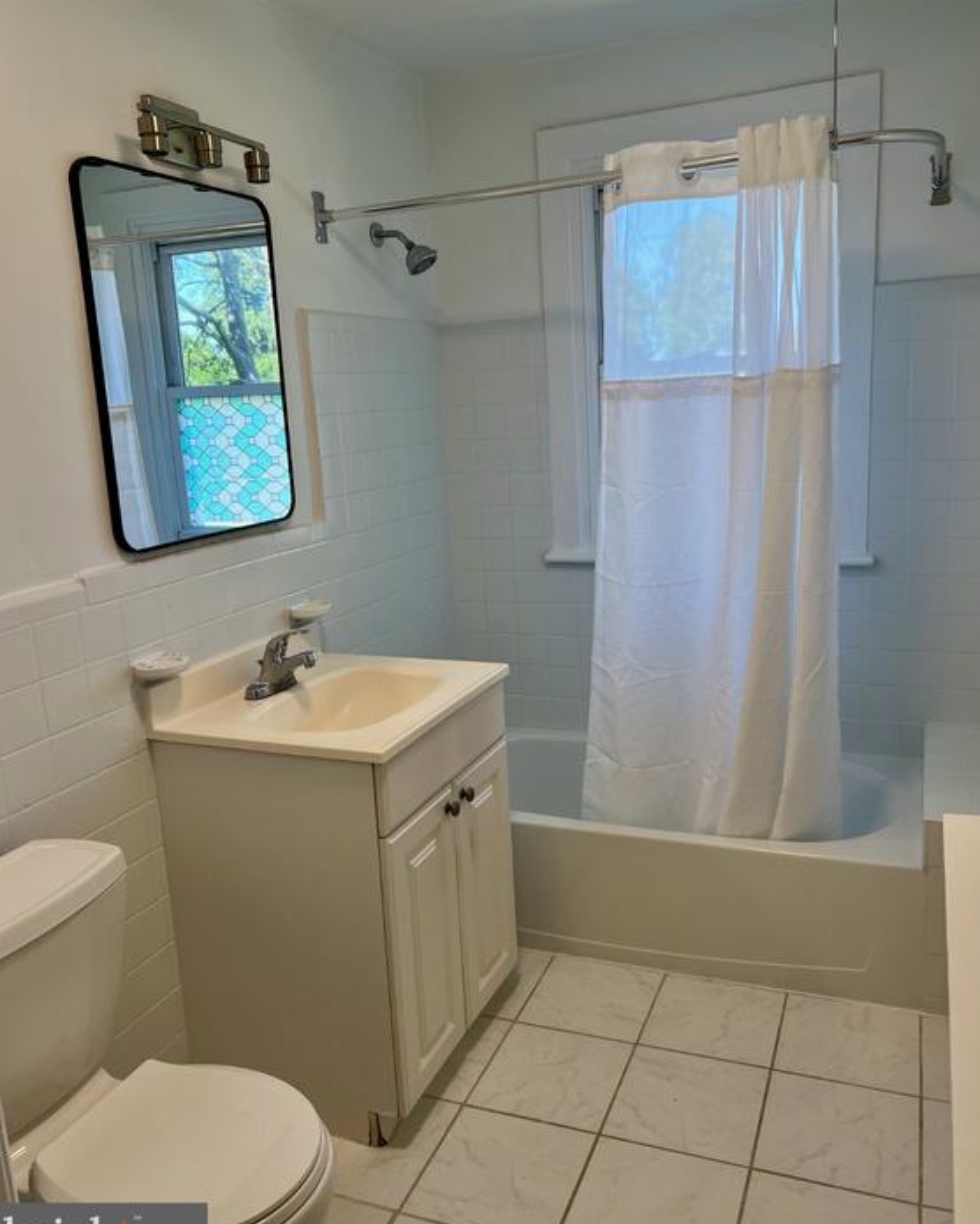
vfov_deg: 62.2
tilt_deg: -10.8
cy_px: 600
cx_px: 494
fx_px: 1015
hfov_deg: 51.5
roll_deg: +2.5
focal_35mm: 28
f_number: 1.5
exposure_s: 1/145
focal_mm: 5.7
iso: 32
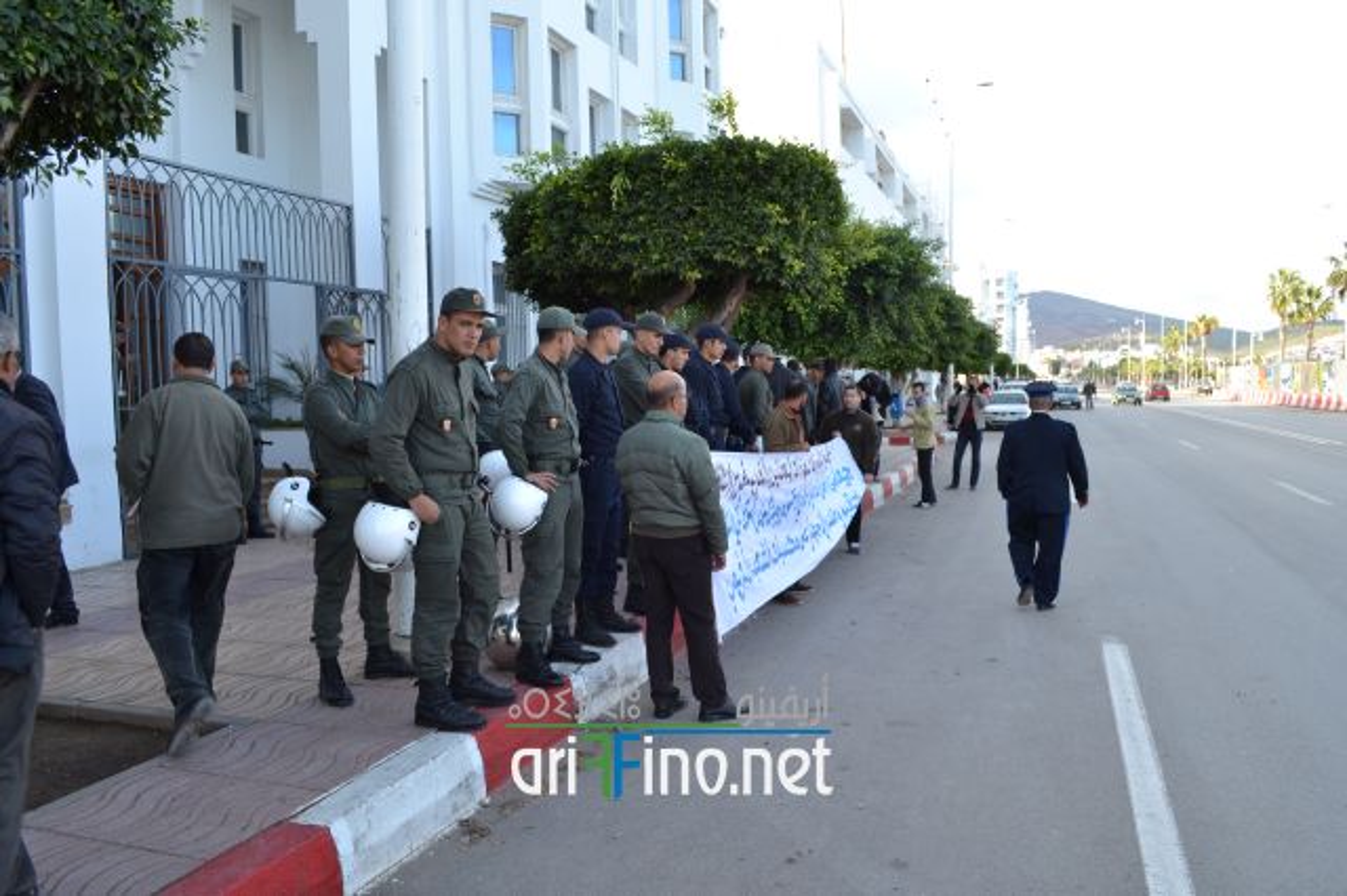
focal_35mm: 27
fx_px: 1010
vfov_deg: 47.9
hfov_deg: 67.4
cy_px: 448
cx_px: 674
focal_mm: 18
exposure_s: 1/160
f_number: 6.3
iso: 100
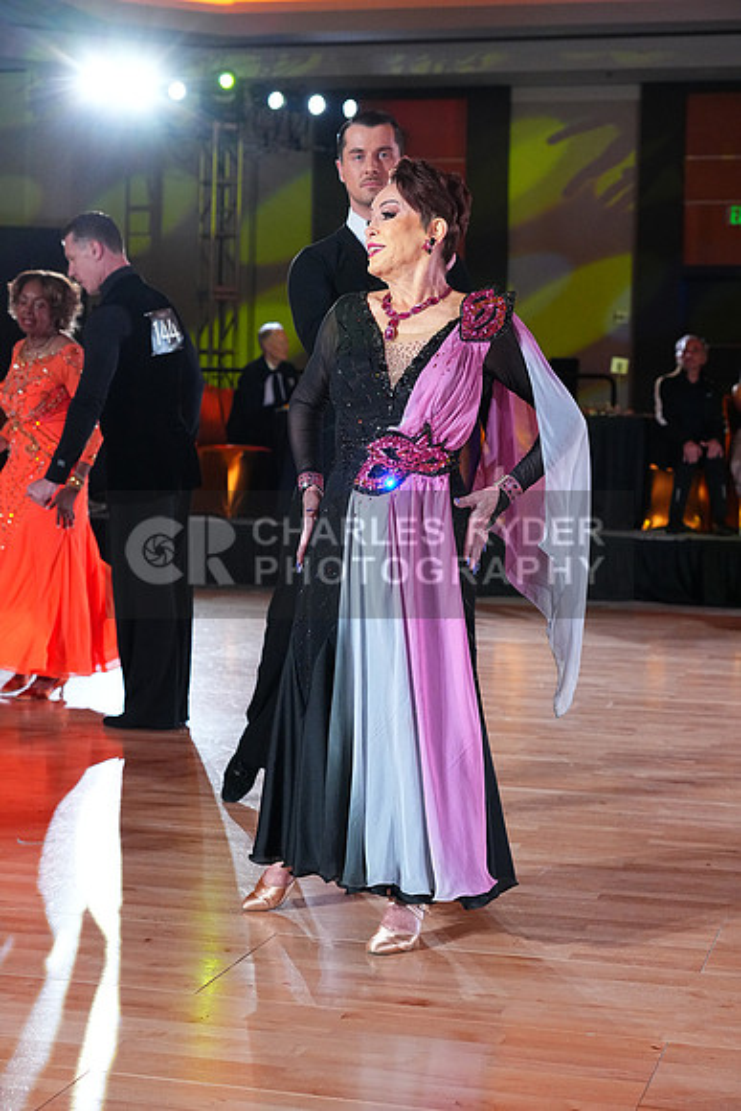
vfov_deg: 31.4
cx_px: 370
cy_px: 556
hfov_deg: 21.3
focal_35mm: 64
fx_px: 1975
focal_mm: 64
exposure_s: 1/400
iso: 5000
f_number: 5
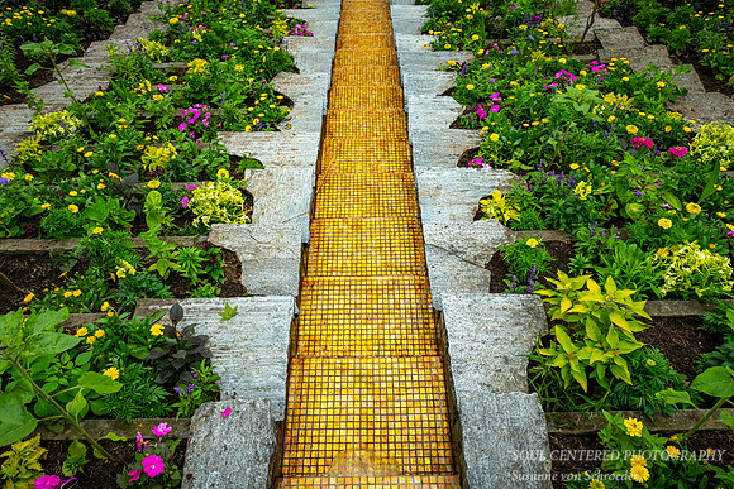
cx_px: 366
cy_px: 243
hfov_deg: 73.3
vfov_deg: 52.8
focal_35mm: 24
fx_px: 493
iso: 800
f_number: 8
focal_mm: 24
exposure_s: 1/80
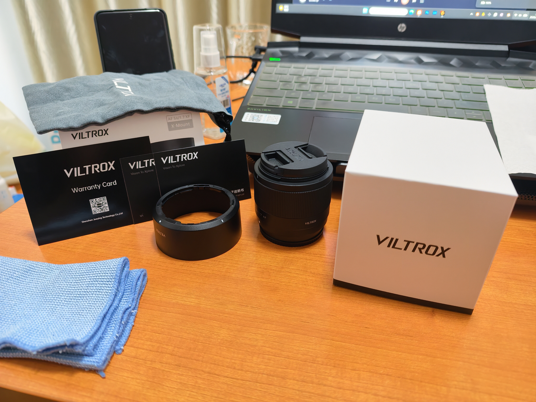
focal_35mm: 24
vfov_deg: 56.8
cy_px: 201
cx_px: 268
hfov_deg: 71.6
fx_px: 372
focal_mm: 7
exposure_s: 1/33.3
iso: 559
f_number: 1.57
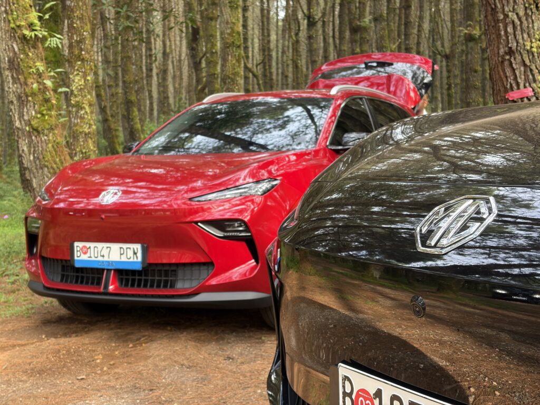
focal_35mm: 51
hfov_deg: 37.5
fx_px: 796
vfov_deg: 28.6
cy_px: 202
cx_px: 270
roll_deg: -2.4
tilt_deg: -2.9
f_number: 1.6
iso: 50
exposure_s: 1/60
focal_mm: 5.96
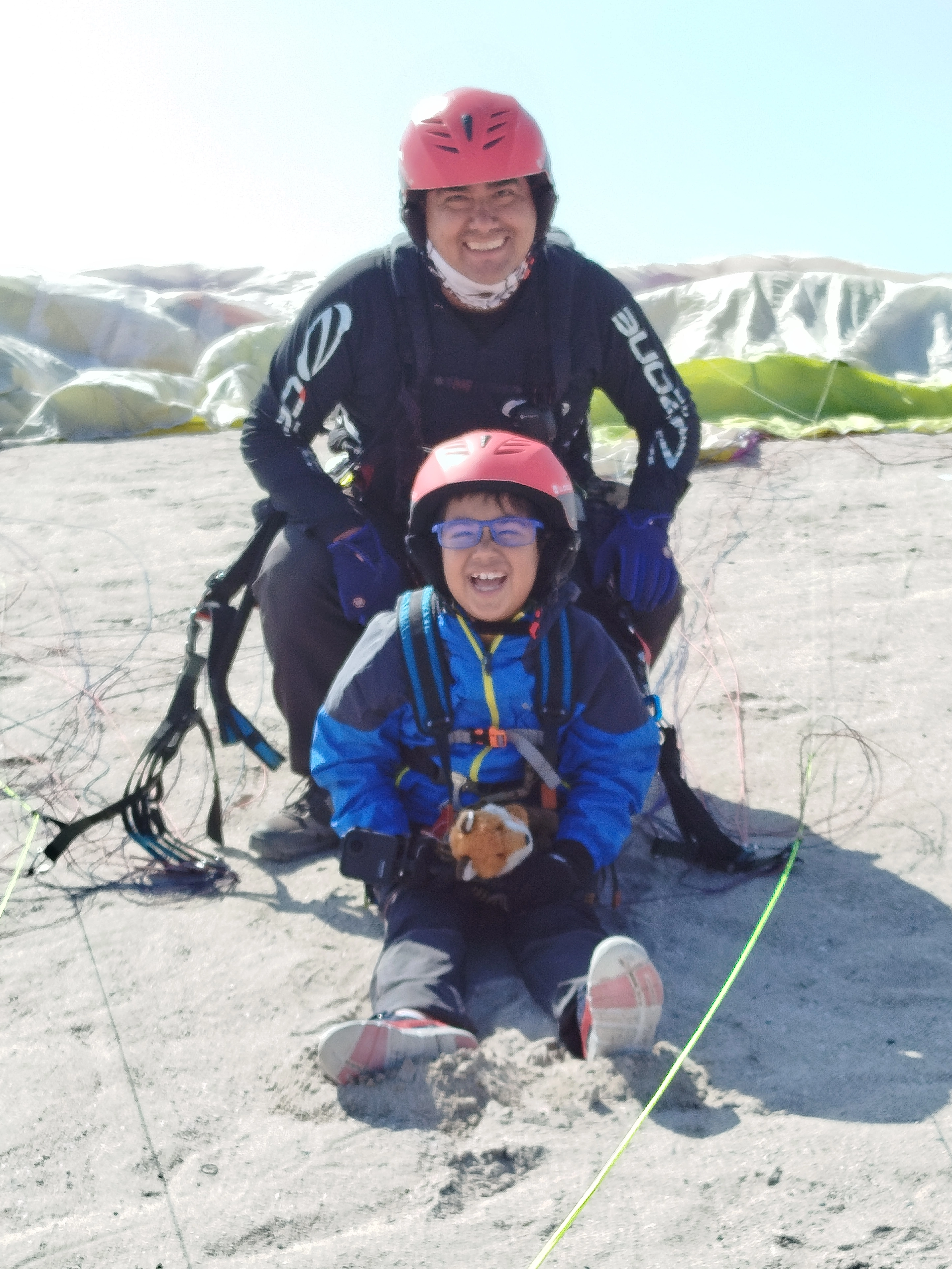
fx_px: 917
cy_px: 609
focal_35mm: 25
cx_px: 482
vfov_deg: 69.4
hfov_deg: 54.9
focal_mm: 5.31
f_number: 1.7
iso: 50
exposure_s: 1/502
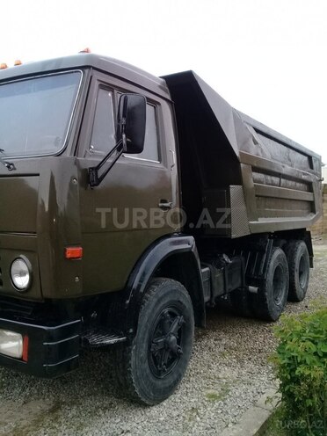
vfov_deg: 58.4
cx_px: 164
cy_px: 218
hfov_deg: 45.4
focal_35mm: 31
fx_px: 390
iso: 80
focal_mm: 3.3
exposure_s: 1/33
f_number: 2.2
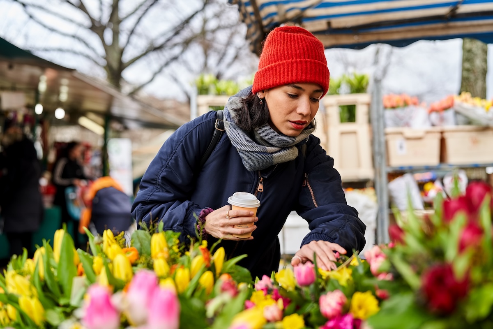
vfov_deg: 27.0
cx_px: 246
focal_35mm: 50
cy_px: 164
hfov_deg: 39.6
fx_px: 685
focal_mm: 50
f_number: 2
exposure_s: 1/200
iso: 100
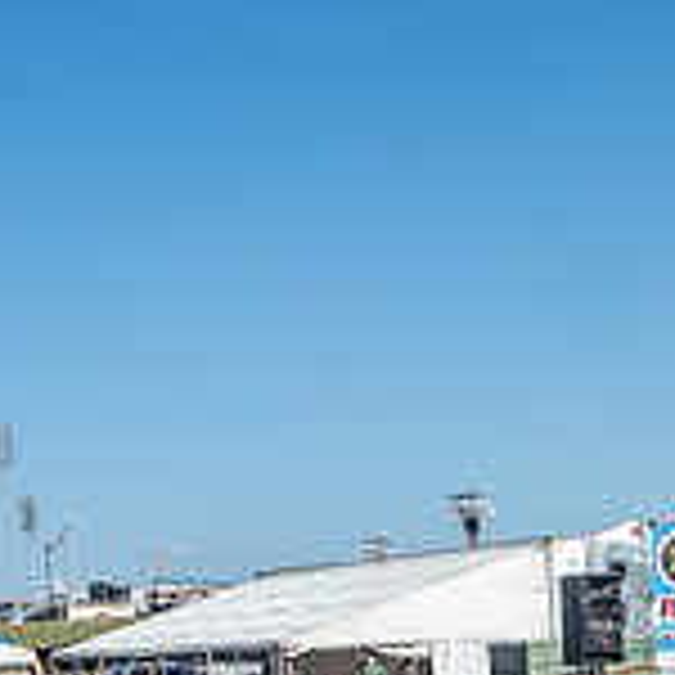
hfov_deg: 20.4
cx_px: 684
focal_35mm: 82
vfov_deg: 20.0
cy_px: 790
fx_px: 1809
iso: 64
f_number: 10
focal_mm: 12
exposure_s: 1/125
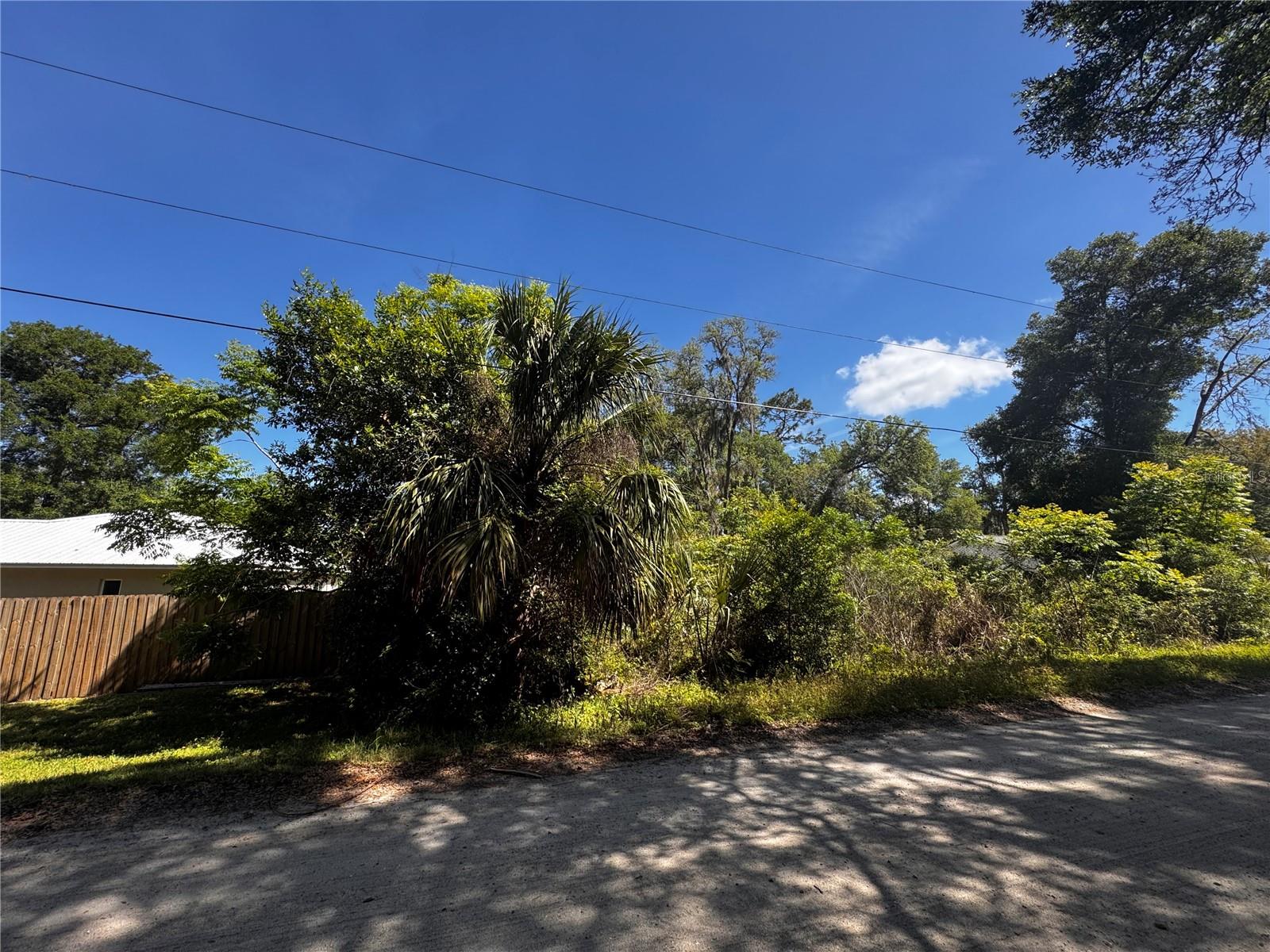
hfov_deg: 102.1
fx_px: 514
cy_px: 476
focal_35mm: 14
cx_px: 635
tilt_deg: +11.6
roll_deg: -0.5
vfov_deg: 85.7
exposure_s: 1/657
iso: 40
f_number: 2.2
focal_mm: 2.22
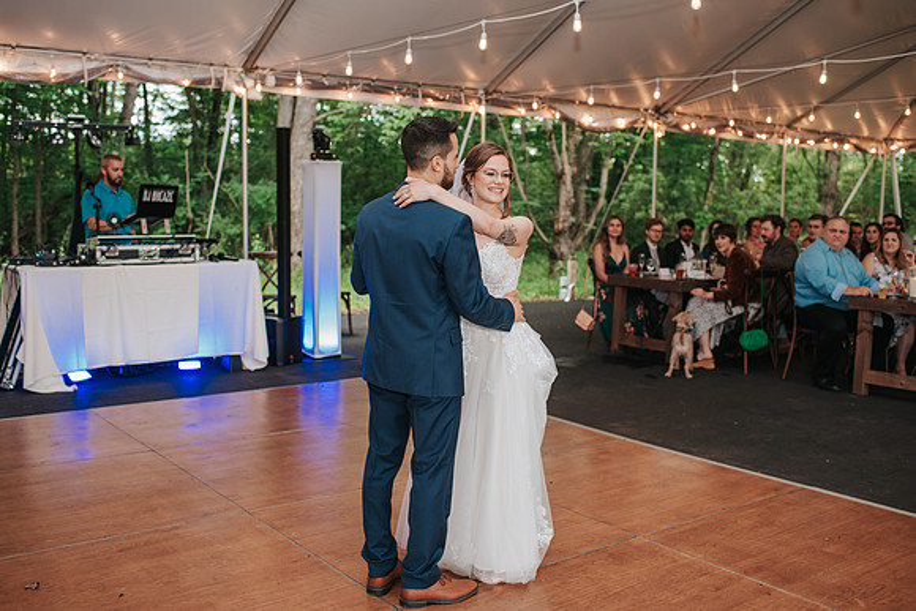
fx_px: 948
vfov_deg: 35.7
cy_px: 286
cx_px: 466
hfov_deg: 51.6
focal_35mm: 37
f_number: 2.8
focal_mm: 35
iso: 500
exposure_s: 1/125
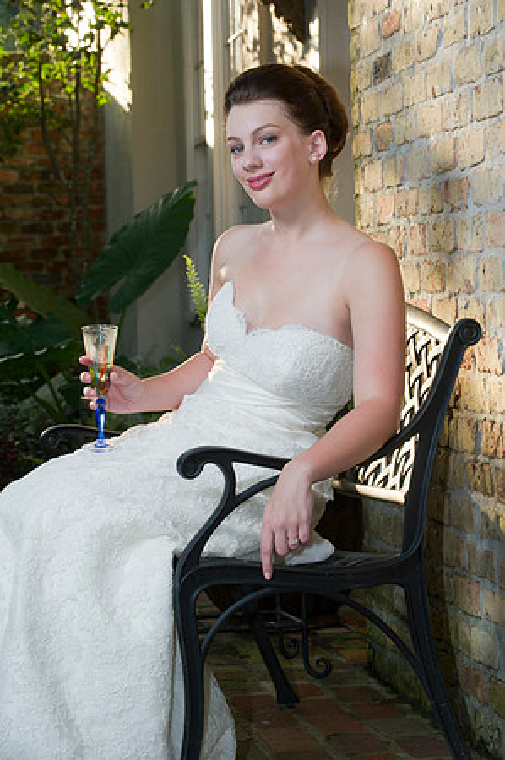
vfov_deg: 20.0
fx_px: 2151
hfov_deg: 13.4
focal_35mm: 102
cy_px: 380
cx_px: 252
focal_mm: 102
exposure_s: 1/60
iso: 400
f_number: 8
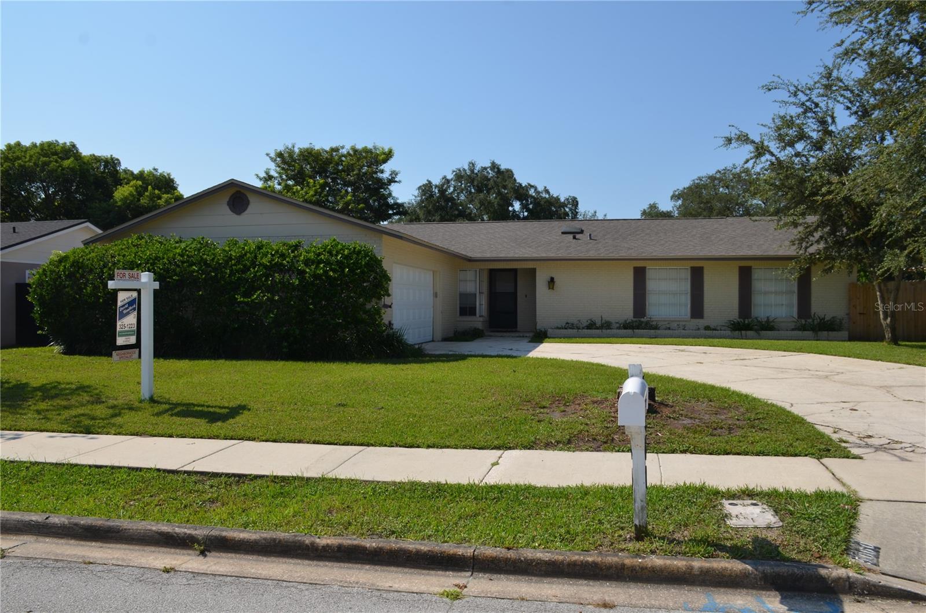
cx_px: 463
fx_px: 770
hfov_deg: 62.0
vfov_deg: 43.4
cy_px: 306
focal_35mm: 30
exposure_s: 1/250
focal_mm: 20
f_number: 8
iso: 100
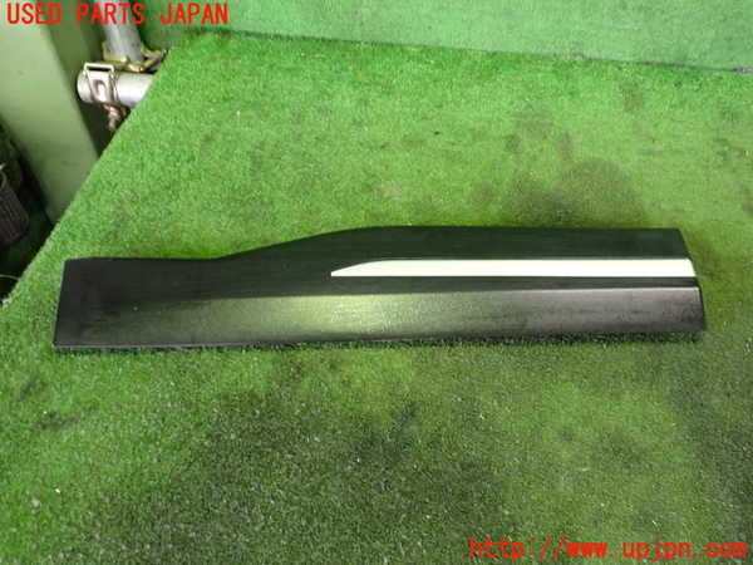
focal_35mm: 30
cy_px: 282
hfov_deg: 60.0
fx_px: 653
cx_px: 376
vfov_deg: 46.8
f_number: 2.3
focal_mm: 5.4
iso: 640
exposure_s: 1/30
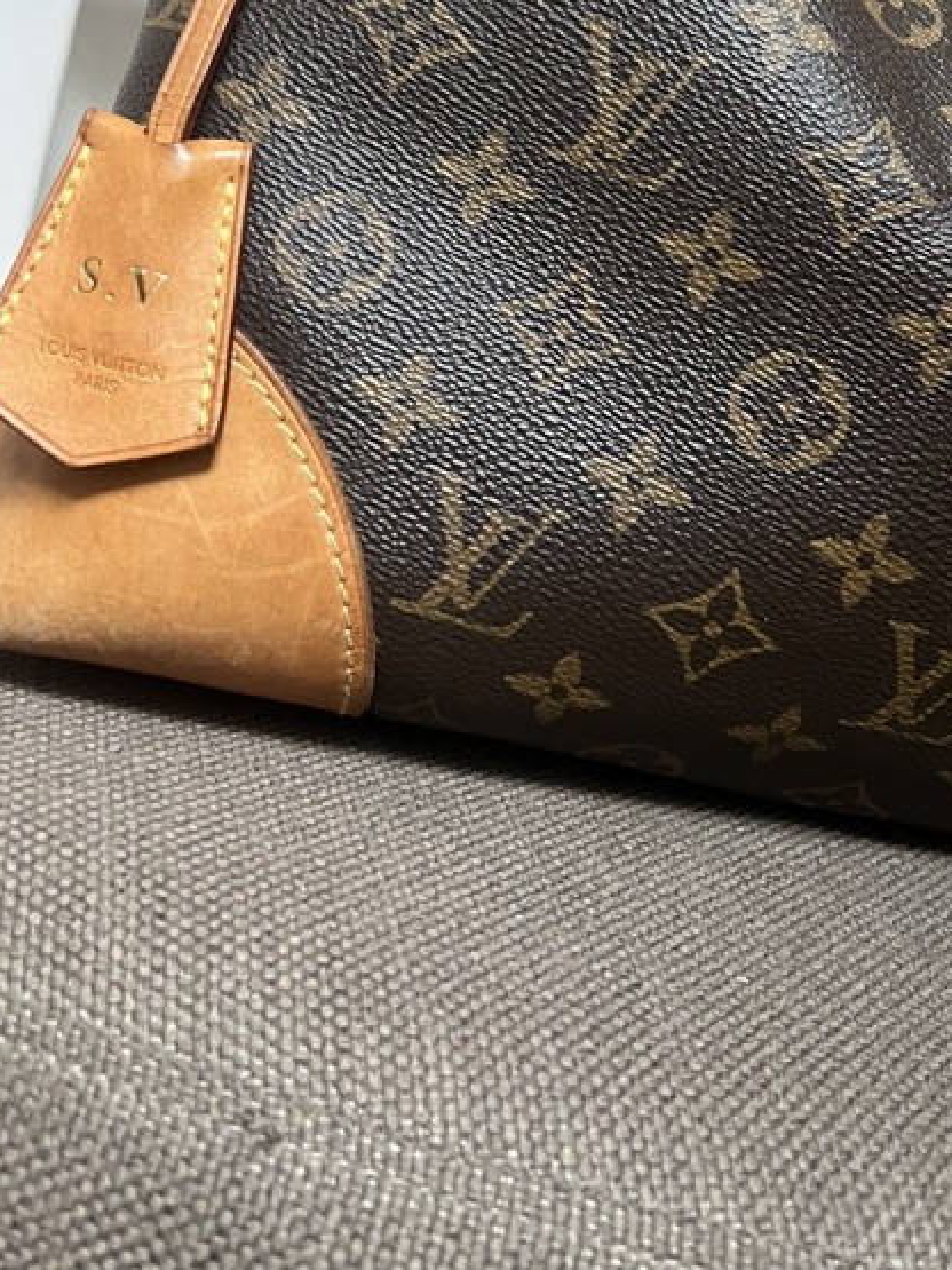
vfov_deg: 38.2
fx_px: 1761
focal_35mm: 48
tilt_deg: -7.1
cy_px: 256
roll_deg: -14.0
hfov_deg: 30.1
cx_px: 600
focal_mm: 5.7
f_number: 1.5
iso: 400
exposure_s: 1/60
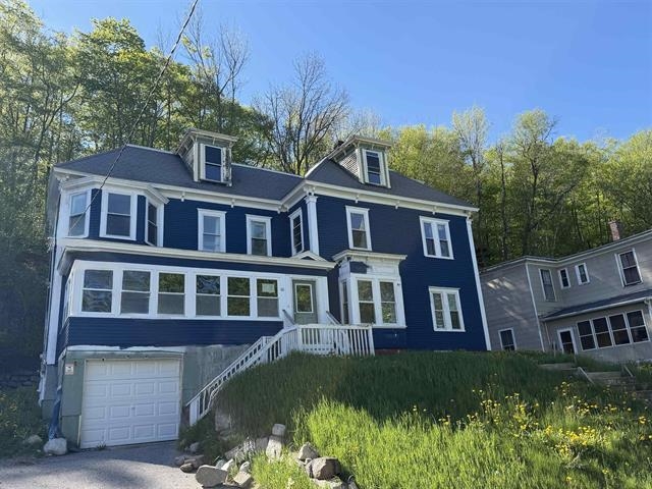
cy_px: 244
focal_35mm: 24
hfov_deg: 71.6
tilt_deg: +16.3
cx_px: 326
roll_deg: -0.5
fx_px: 452
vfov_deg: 56.8
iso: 80
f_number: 1.78
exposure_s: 1/1812
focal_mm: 6.76
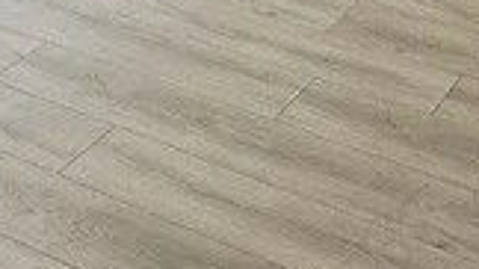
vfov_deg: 11.2
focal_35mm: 94
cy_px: -331
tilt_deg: -13.4
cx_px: 361
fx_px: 1194
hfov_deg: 22.5
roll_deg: -0.6
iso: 80
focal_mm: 2.22
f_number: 2.2
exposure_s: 1/99
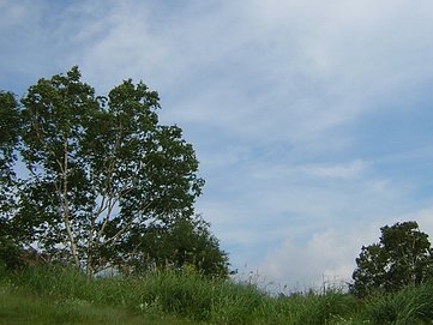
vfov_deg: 28.4
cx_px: 210
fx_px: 638
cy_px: 113
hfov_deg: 37.5
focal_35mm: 51
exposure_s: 1/469
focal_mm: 4.7
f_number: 5.2
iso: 100
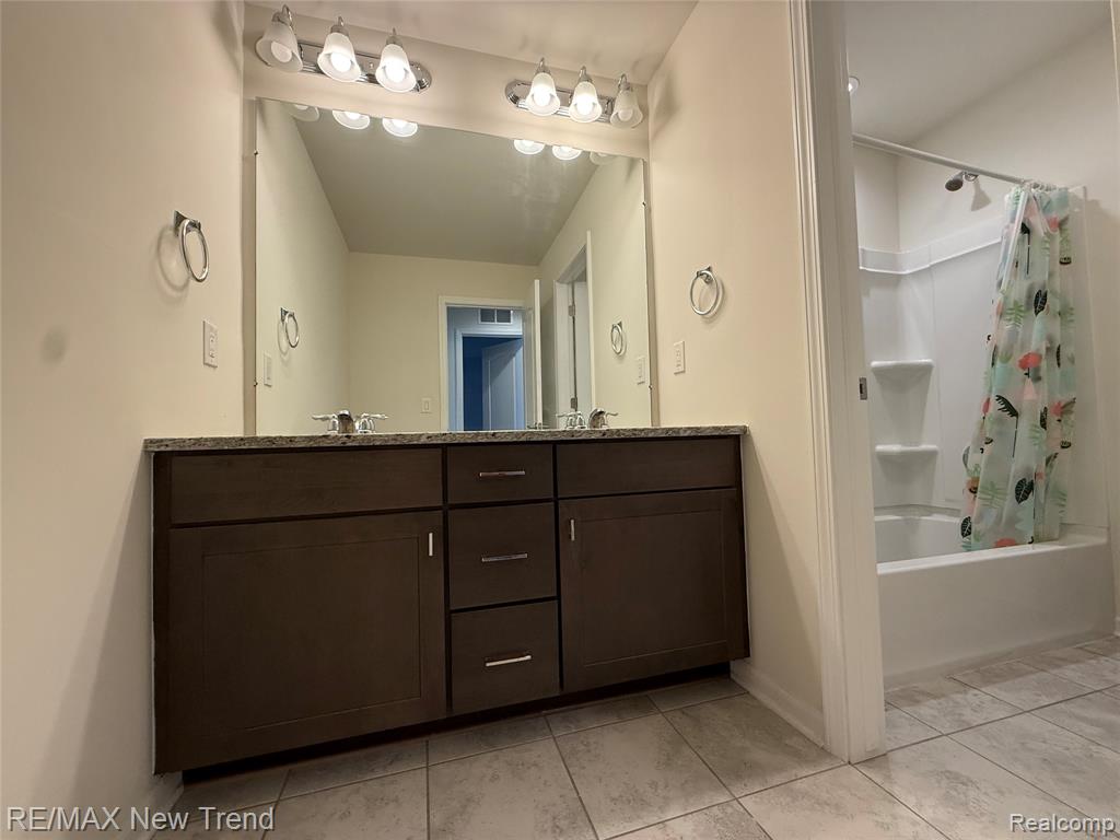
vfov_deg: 85.7
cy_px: 420
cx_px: 560
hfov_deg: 102.1
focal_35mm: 14
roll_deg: +1.8
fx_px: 453
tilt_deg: +2.9
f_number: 2.2
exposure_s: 1/120
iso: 200
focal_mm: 2.22
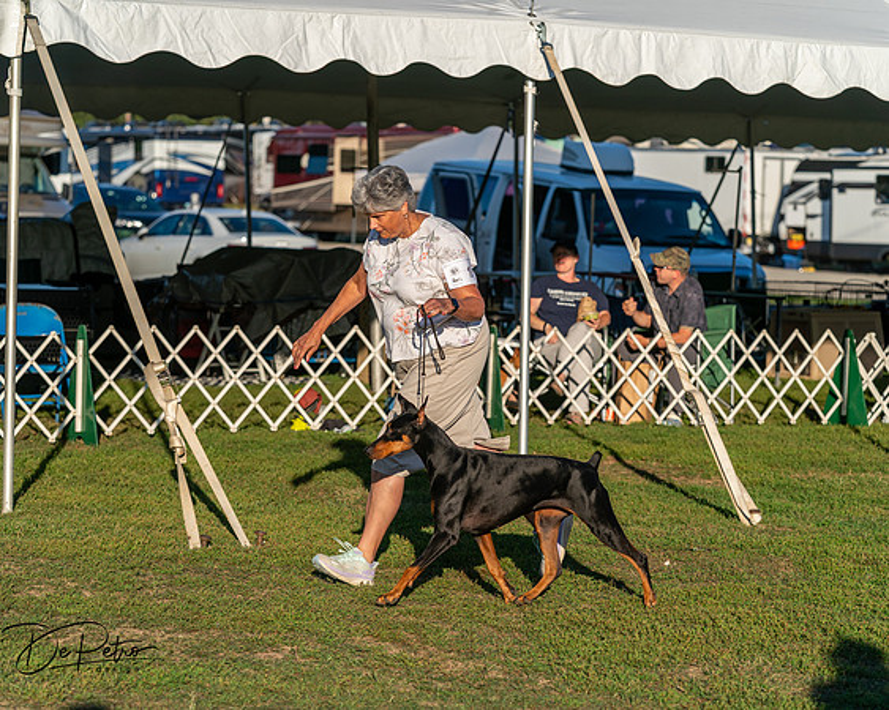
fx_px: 3347
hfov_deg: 15.1
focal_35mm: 127
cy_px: 355
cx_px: 444
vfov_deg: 12.1
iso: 125
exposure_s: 1/1250
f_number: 4.5
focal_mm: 113
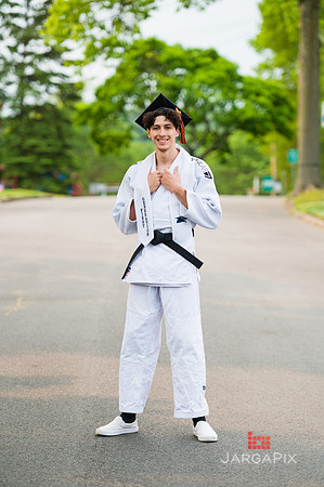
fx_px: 1691
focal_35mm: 125
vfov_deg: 16.4
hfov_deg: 10.9
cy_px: 244
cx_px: 162
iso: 200
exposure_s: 1/800
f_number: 3.2
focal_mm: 125
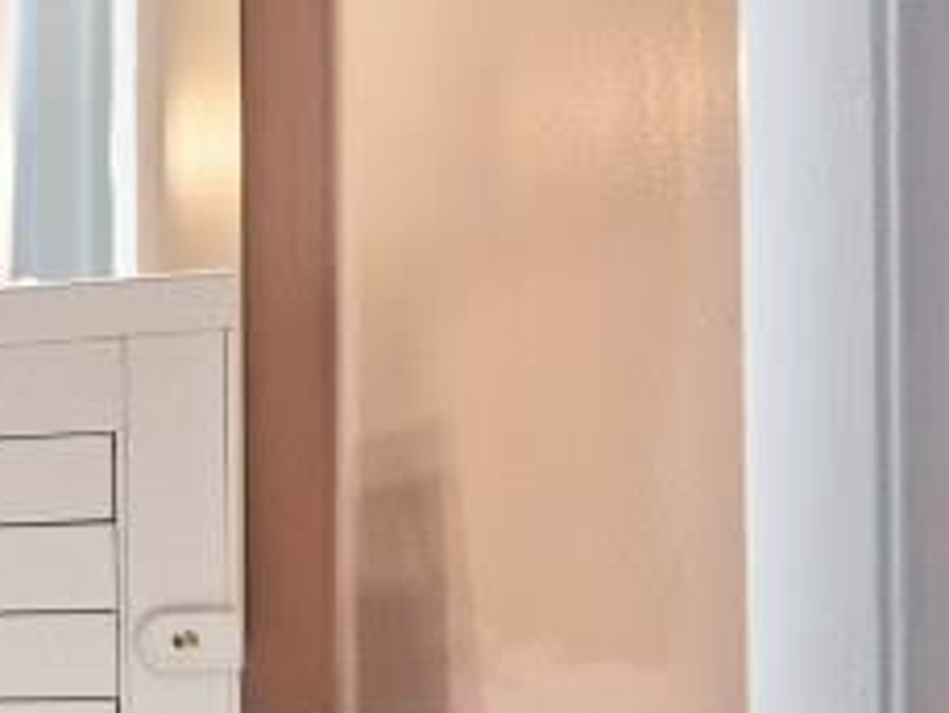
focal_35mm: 88
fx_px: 2414
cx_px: -1463
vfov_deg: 16.5
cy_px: 713
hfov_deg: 13.8
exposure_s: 1/60
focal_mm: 14
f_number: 4
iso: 360
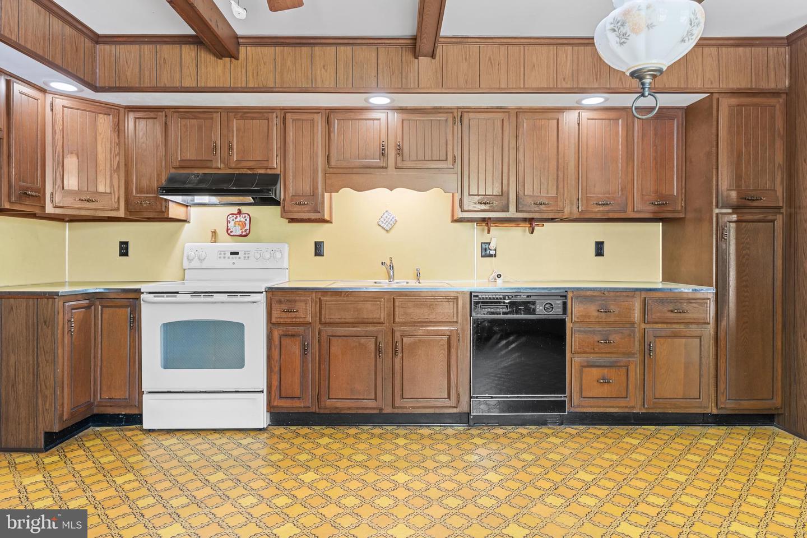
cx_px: 404
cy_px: 269
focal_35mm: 21
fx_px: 464
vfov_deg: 60.2
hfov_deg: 82.0
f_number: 7.1
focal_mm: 13.8
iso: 200
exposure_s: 3.2
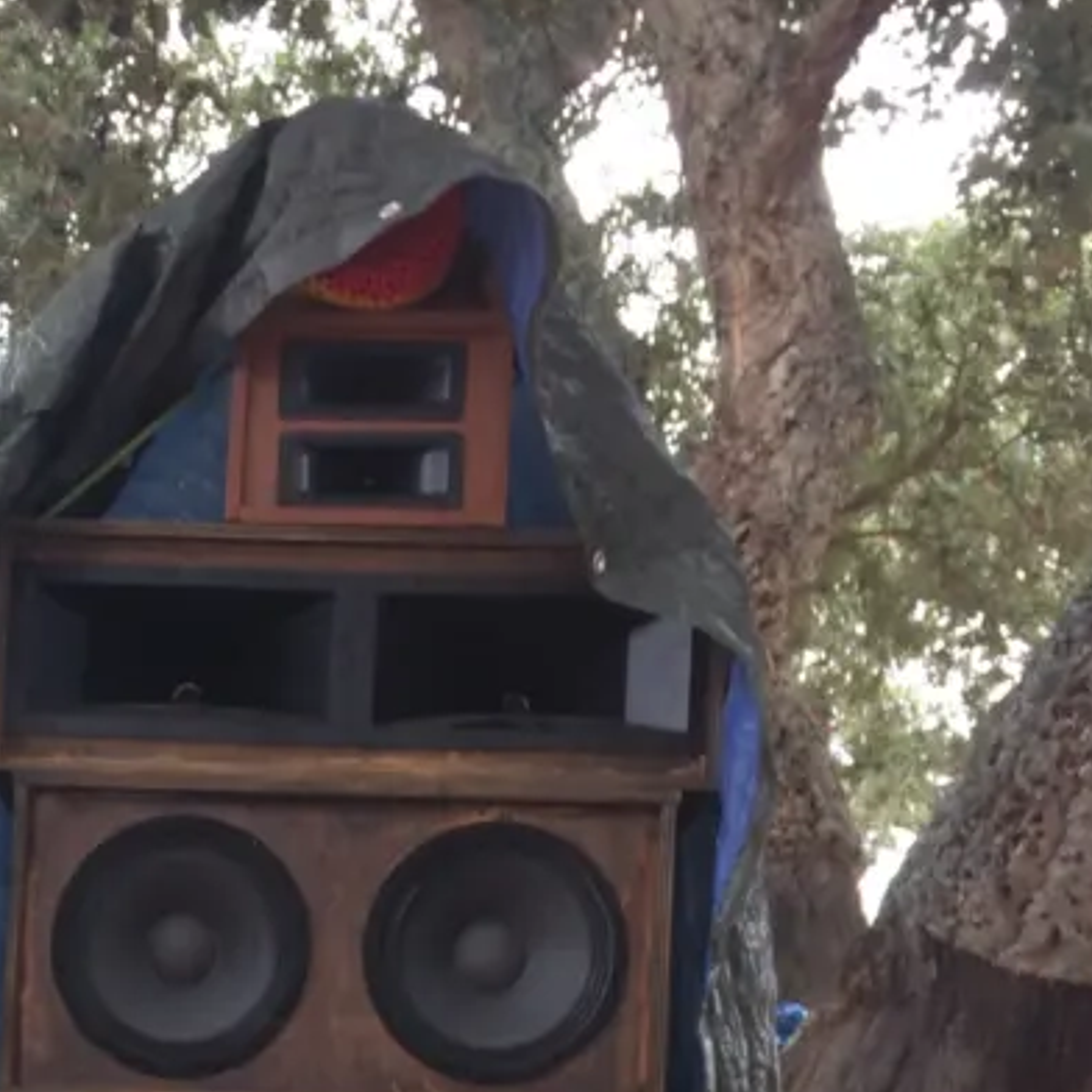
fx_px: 2391
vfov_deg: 24.1
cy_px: 1201
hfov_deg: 25.2
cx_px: 187
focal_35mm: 67
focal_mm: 4.15
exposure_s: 1/100
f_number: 2.2
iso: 32
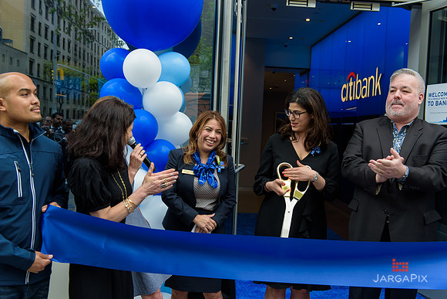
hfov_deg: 53.1
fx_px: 447
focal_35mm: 36
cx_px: 224
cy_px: 150
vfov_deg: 36.9
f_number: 5
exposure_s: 1/250
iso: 200
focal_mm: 36
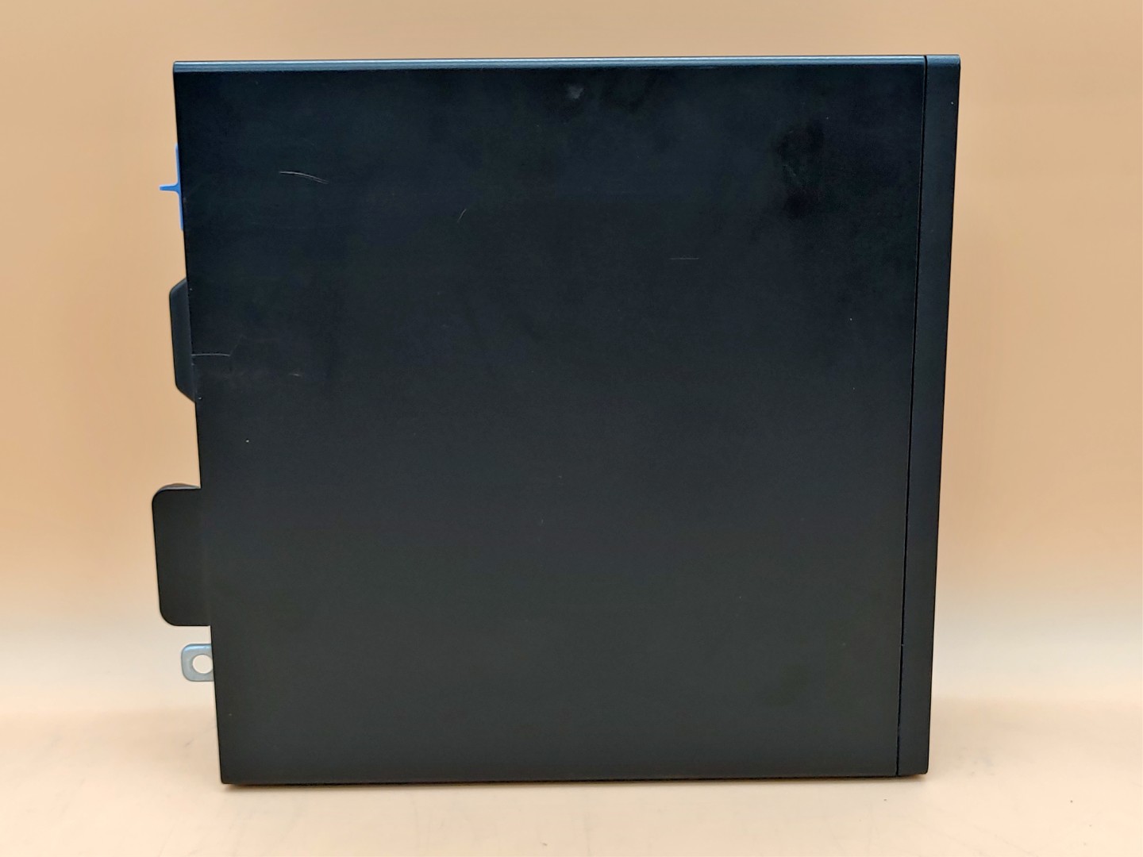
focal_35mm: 44
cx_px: 572
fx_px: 1453
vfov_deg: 32.9
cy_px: 428
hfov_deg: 42.9
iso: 50
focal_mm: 4.36
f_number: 1.8
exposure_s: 1/67
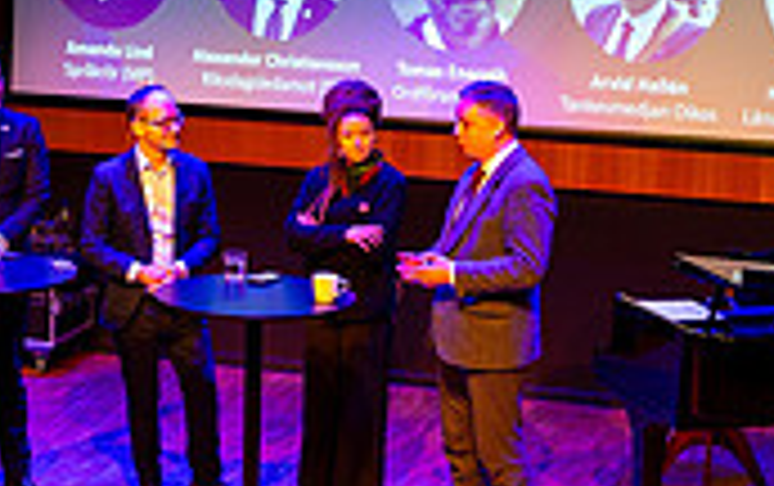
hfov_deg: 17.0
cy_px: 259
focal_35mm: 120
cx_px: -14
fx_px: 2535
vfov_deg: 11.0
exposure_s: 1/200
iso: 800
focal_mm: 35
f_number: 1.4
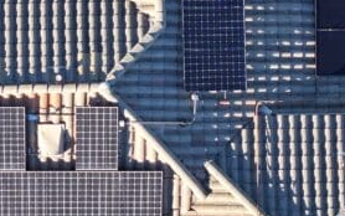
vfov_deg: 4.8
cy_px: 51
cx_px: 46
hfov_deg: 7.7
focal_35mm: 273
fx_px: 2568
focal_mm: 19.35
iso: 170
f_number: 2.8
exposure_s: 1/400
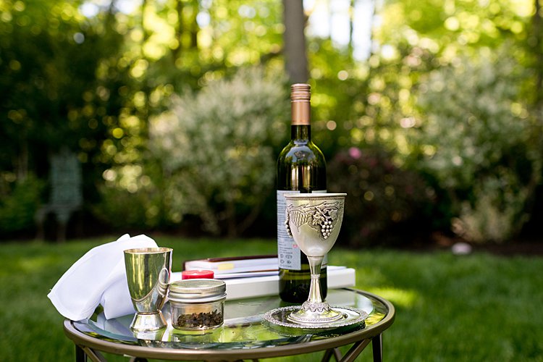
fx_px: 615
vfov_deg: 32.8
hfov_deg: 47.5
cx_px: 310
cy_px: 163
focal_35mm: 41
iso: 200
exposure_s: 1/1000
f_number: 2.8
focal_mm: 35
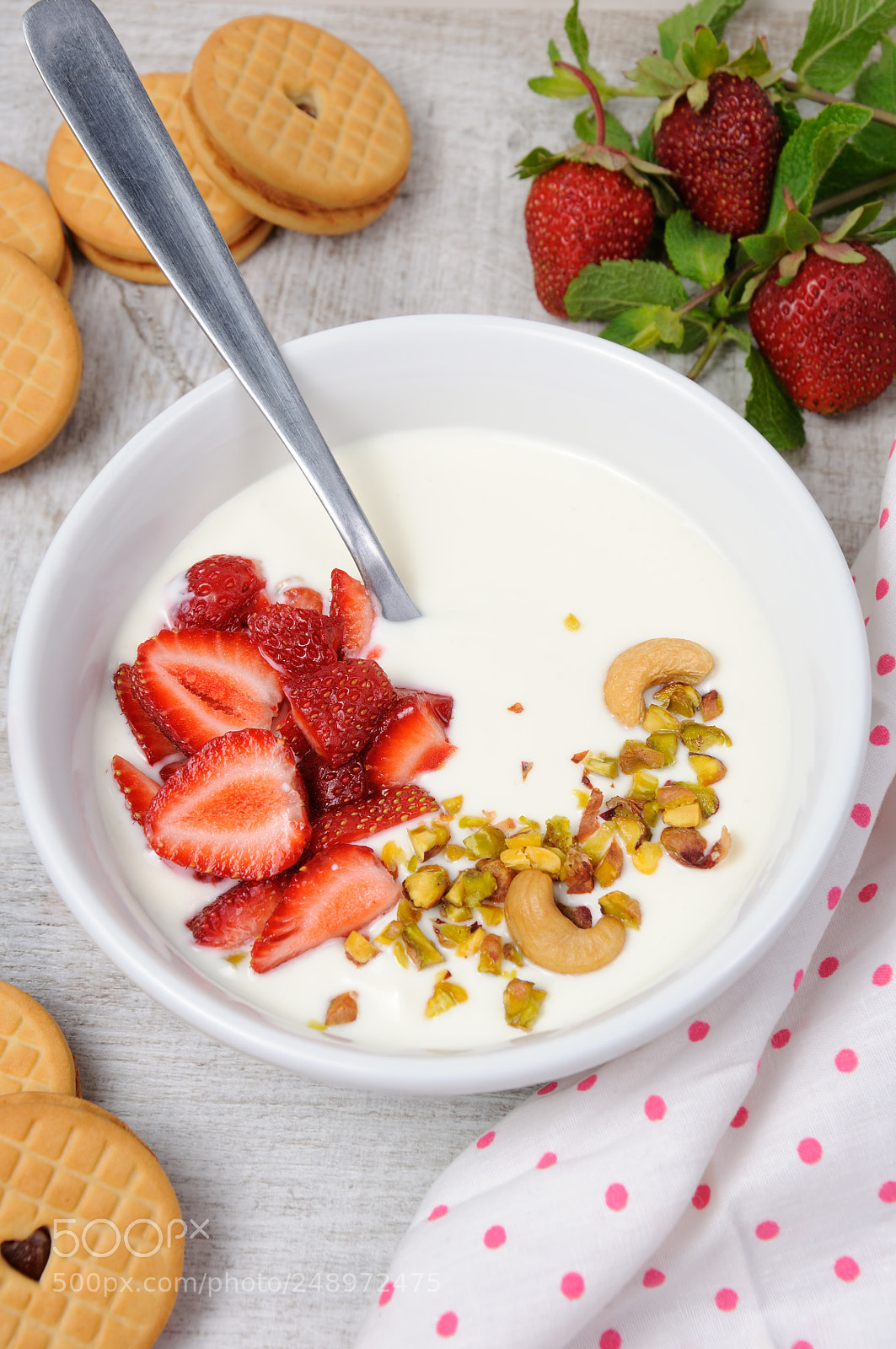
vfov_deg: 31.9
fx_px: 2357
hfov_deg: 21.5
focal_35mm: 63
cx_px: 448
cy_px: 674
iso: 200
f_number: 11
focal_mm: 42
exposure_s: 1/100
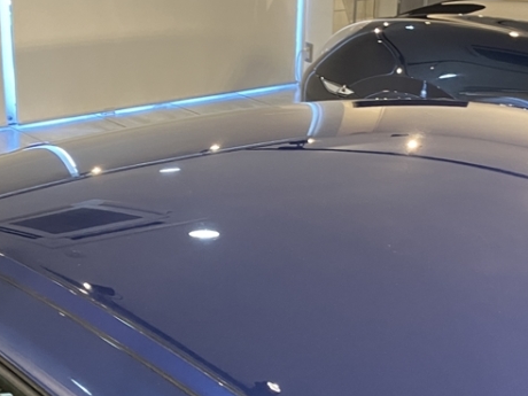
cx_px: 375
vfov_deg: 19.9
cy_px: 319
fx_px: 1113
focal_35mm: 73
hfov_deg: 26.4
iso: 200
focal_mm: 3.99
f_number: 1.8
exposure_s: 1/50
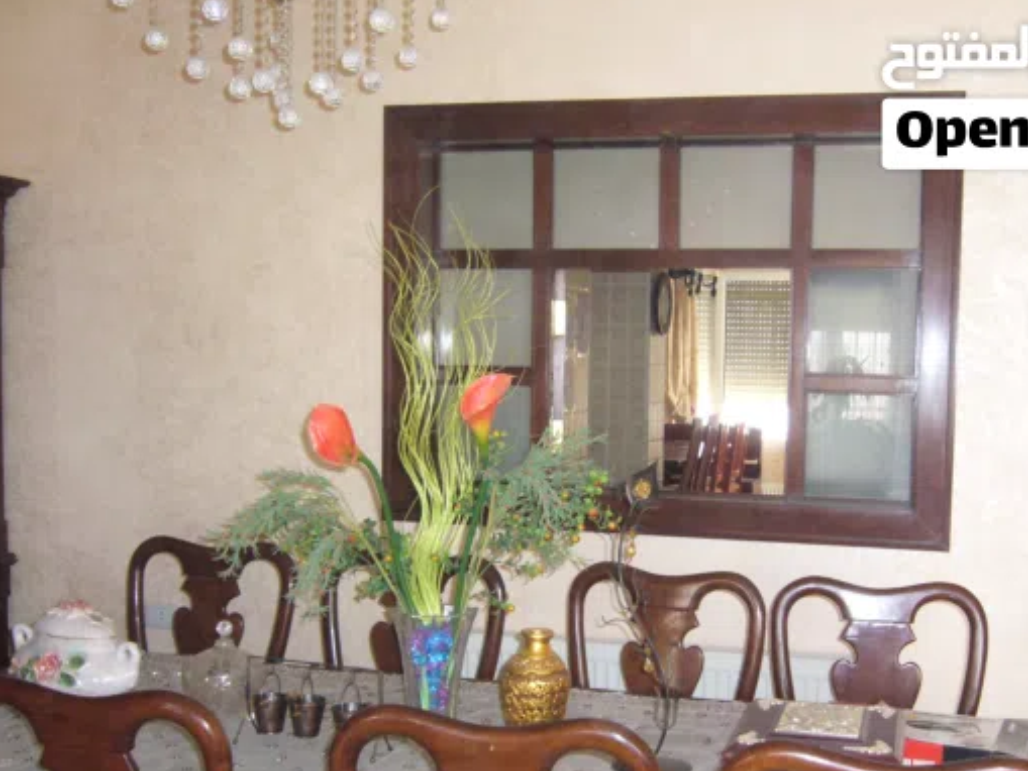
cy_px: 460
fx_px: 1307
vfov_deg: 32.8
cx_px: 578
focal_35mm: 44
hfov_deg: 42.9
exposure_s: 1/30
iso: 320
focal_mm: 5.8
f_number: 2.8
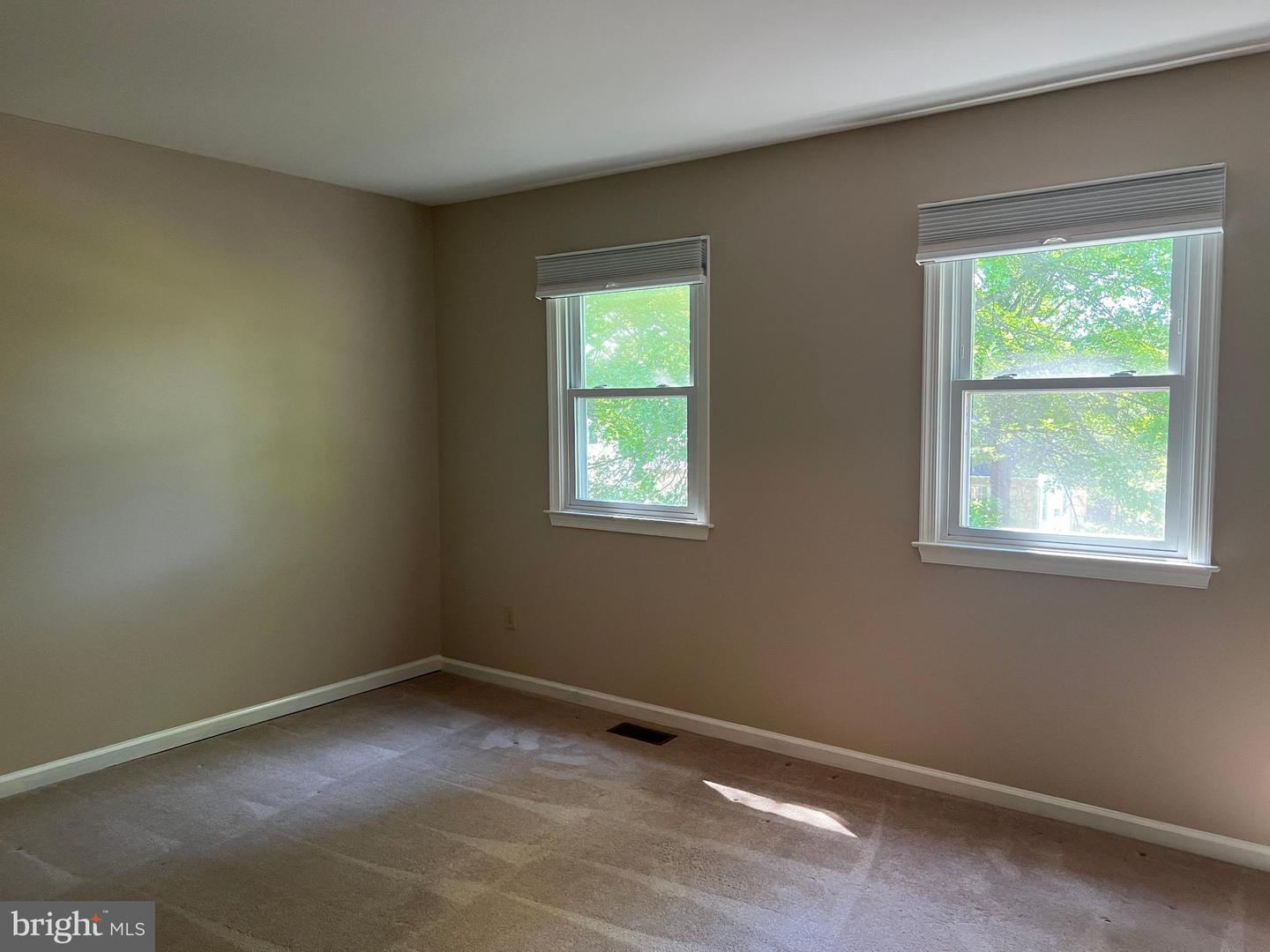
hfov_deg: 67.3
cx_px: 635
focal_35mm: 26
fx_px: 954
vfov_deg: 53.1
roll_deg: +1.2
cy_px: 476
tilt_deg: -3.3
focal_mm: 5.7
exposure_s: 1/60
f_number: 1.5
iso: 125
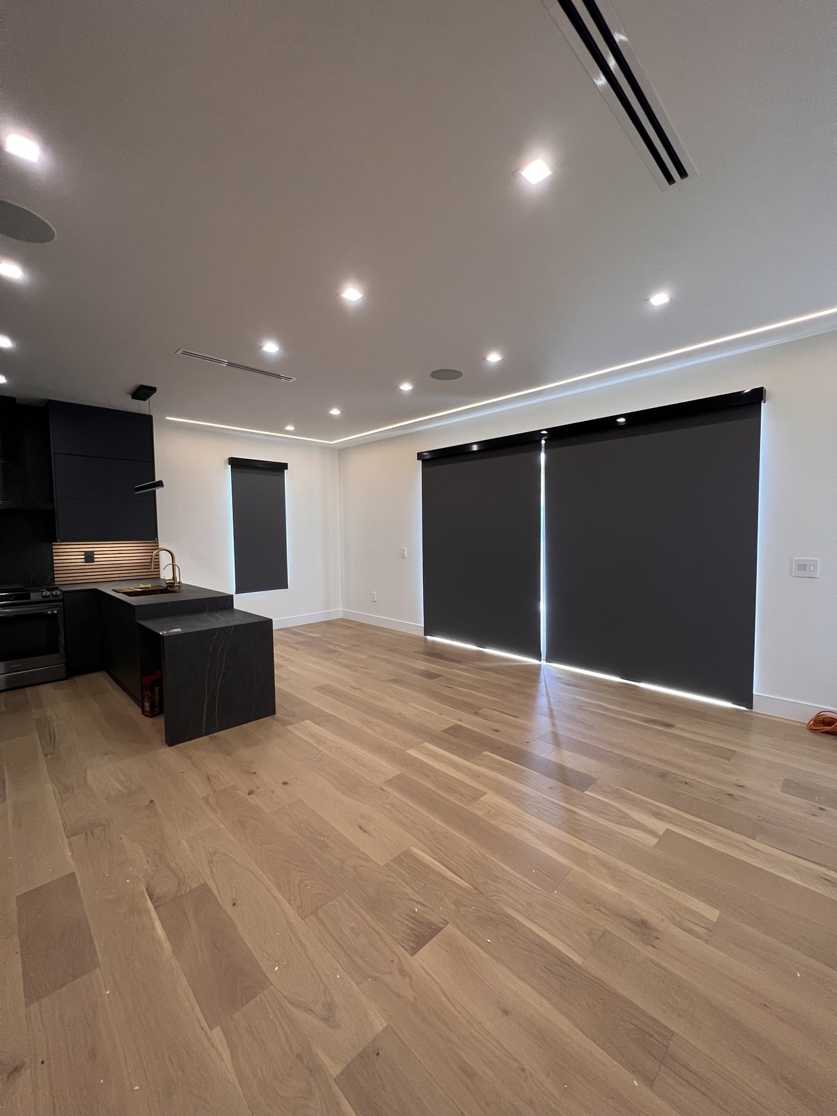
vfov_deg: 106.2
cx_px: 418
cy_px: 558
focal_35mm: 13
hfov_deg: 89.9
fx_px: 419
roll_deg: +0.0
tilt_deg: -3.0
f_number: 1.8
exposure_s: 1/120
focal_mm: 1.57
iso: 200
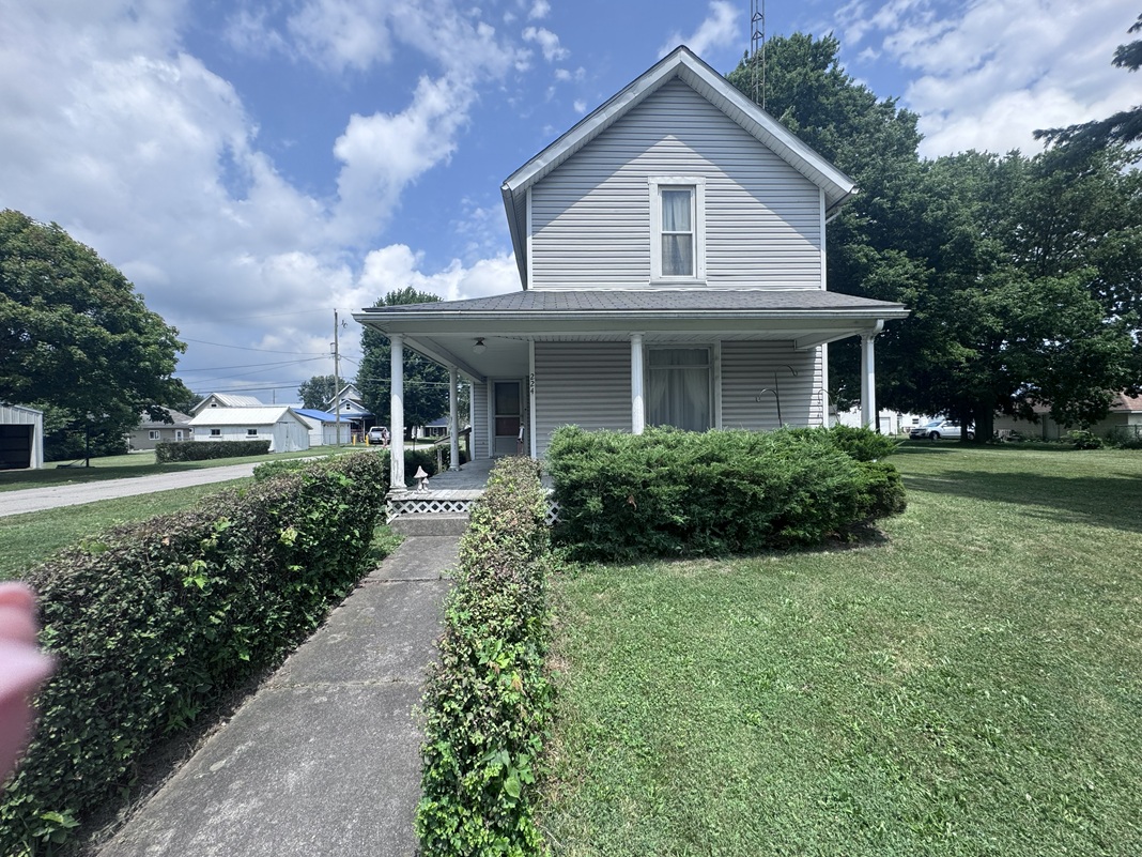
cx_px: 571
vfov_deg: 85.7
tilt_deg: -0.6
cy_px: 428
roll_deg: +1.1
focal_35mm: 14
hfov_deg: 102.1
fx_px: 462
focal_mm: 2.22
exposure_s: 1/1395
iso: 40
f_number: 2.2
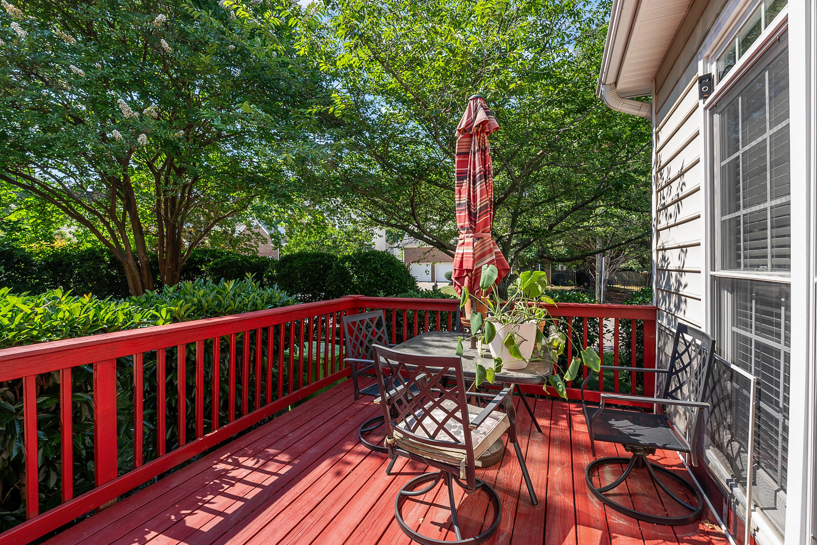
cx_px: 421
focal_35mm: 16
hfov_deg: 96.7
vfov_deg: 73.8
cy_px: 264
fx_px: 363
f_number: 7.1
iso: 160
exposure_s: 1/30
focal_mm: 13
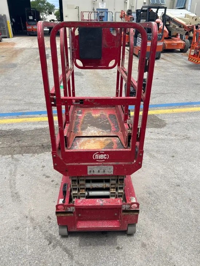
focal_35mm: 26
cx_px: 100
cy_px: 133
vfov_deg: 67.3
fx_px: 200
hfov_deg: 53.1
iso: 50
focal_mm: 5.7
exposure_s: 1/2299
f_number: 1.5
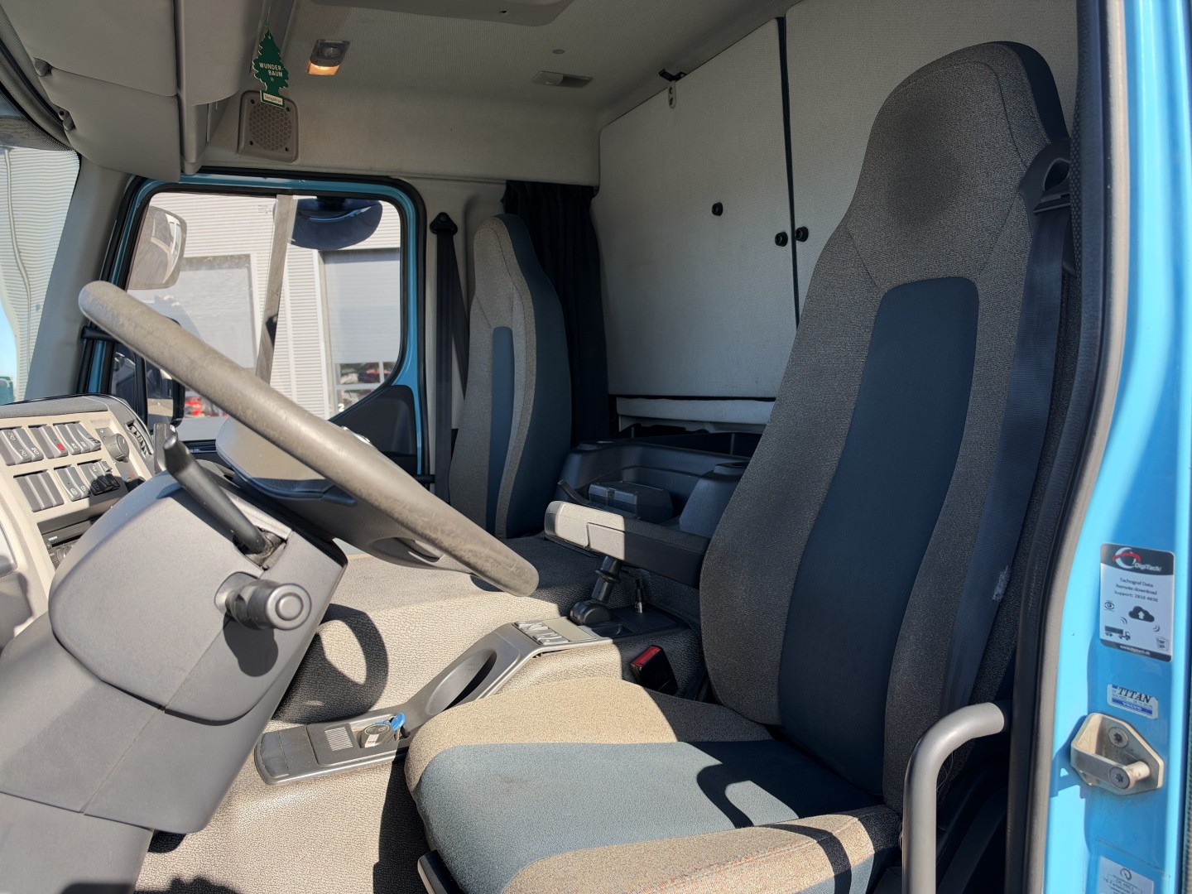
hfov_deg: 71.6
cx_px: 596
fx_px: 826
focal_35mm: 24
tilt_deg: -3.4
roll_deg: +3.2
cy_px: 447
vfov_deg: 56.8
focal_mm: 6.93
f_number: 1.8
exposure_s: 1/837
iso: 80
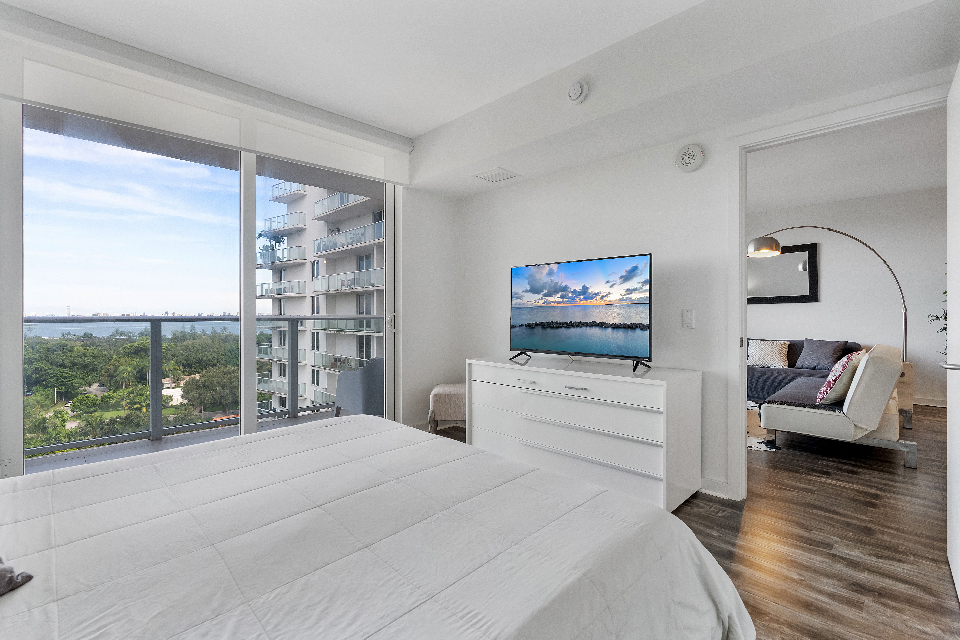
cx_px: 480
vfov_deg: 73.7
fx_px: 427
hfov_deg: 96.7
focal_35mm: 16
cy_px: 320
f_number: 8
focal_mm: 16
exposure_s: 1/50
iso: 640
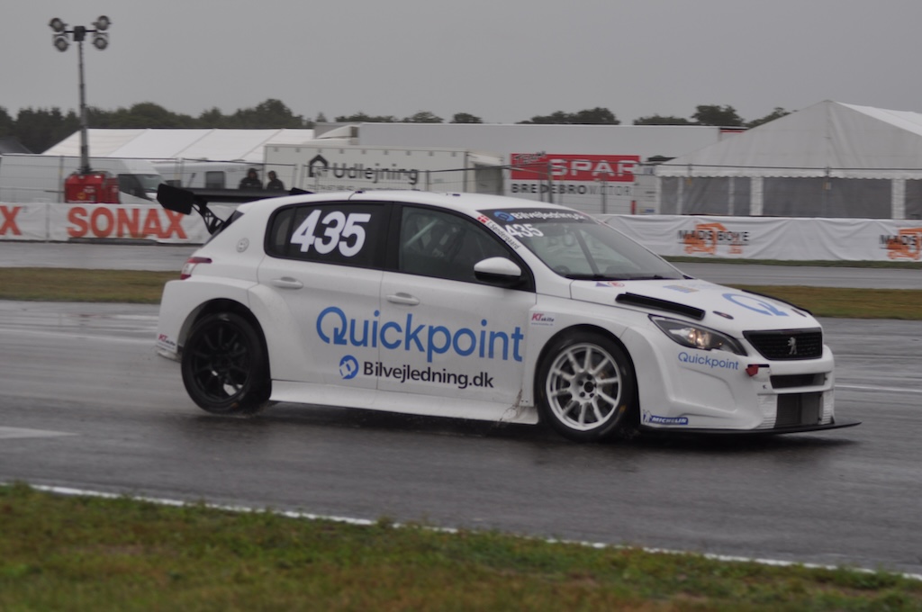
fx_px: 3453
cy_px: 306
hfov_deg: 15.2
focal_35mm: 135
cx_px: 461
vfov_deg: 10.1
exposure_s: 1/640
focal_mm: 90
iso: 200
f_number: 6.3
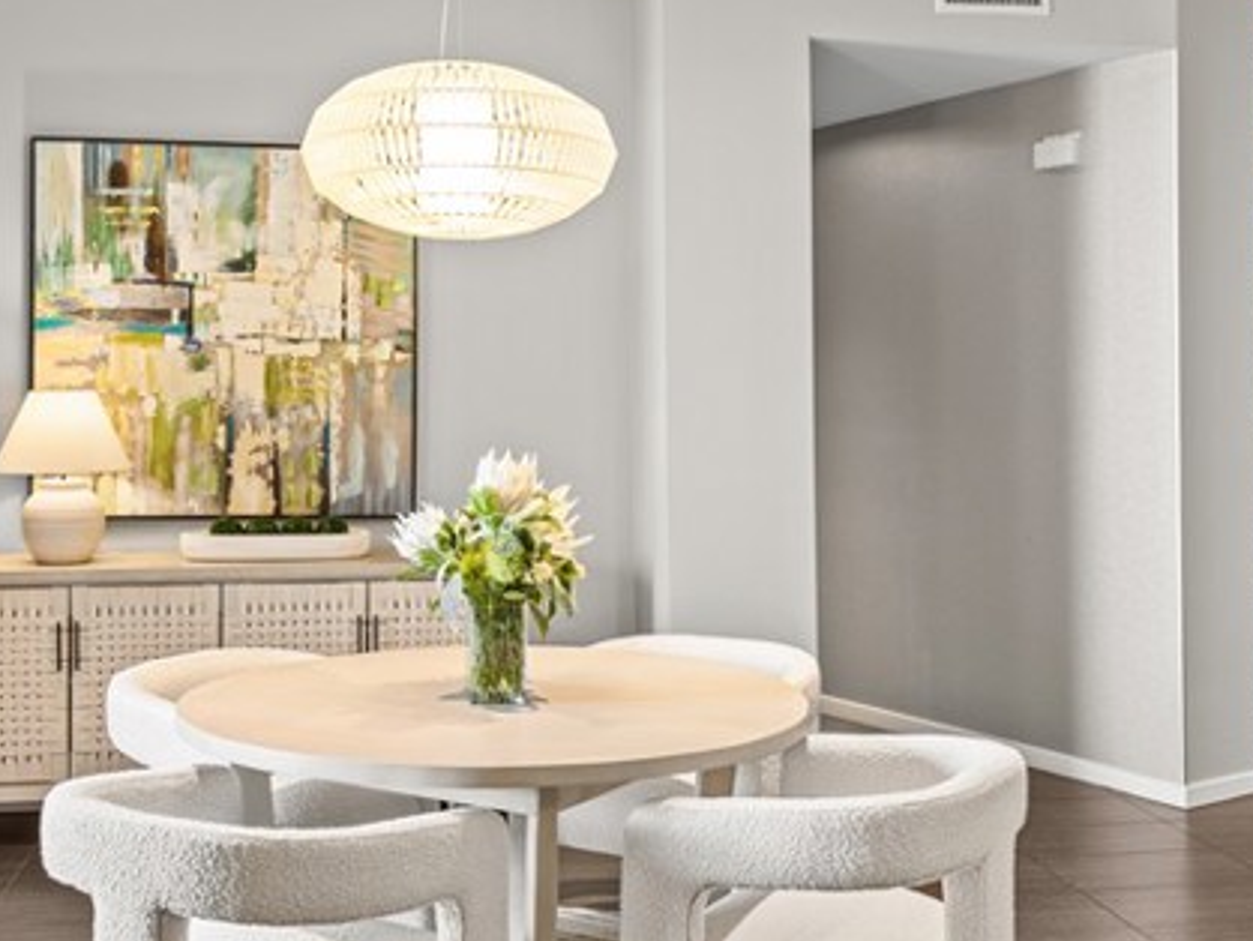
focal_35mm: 40
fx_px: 1449
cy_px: 433
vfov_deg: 36.0
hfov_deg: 46.8
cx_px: 600
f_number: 4
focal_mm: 17
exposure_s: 1/2
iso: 100
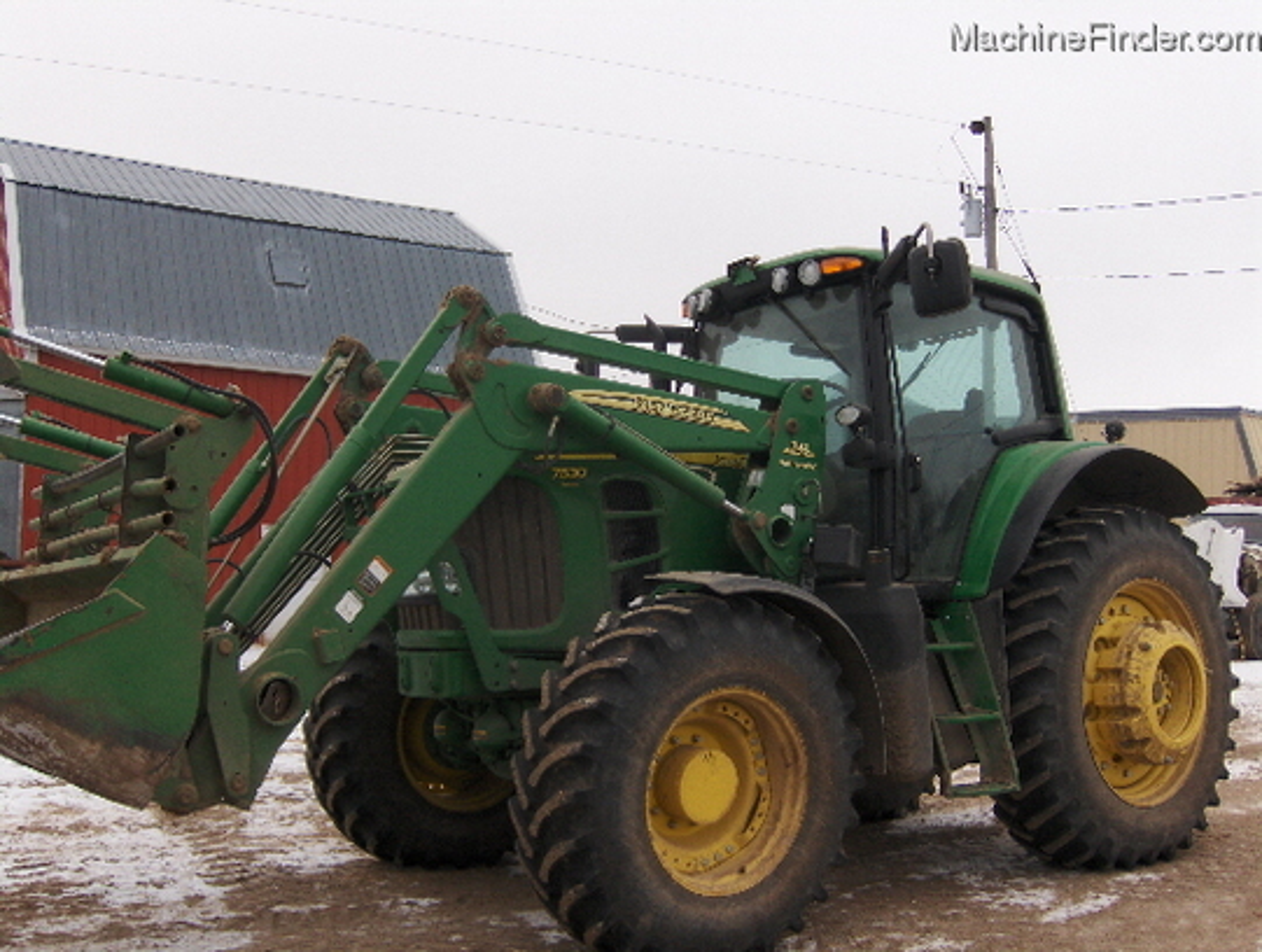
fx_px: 1279
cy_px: 476
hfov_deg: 52.5
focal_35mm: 35
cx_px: 631
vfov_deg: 40.8
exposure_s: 1/123
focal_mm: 7.5
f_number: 2.8
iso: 195
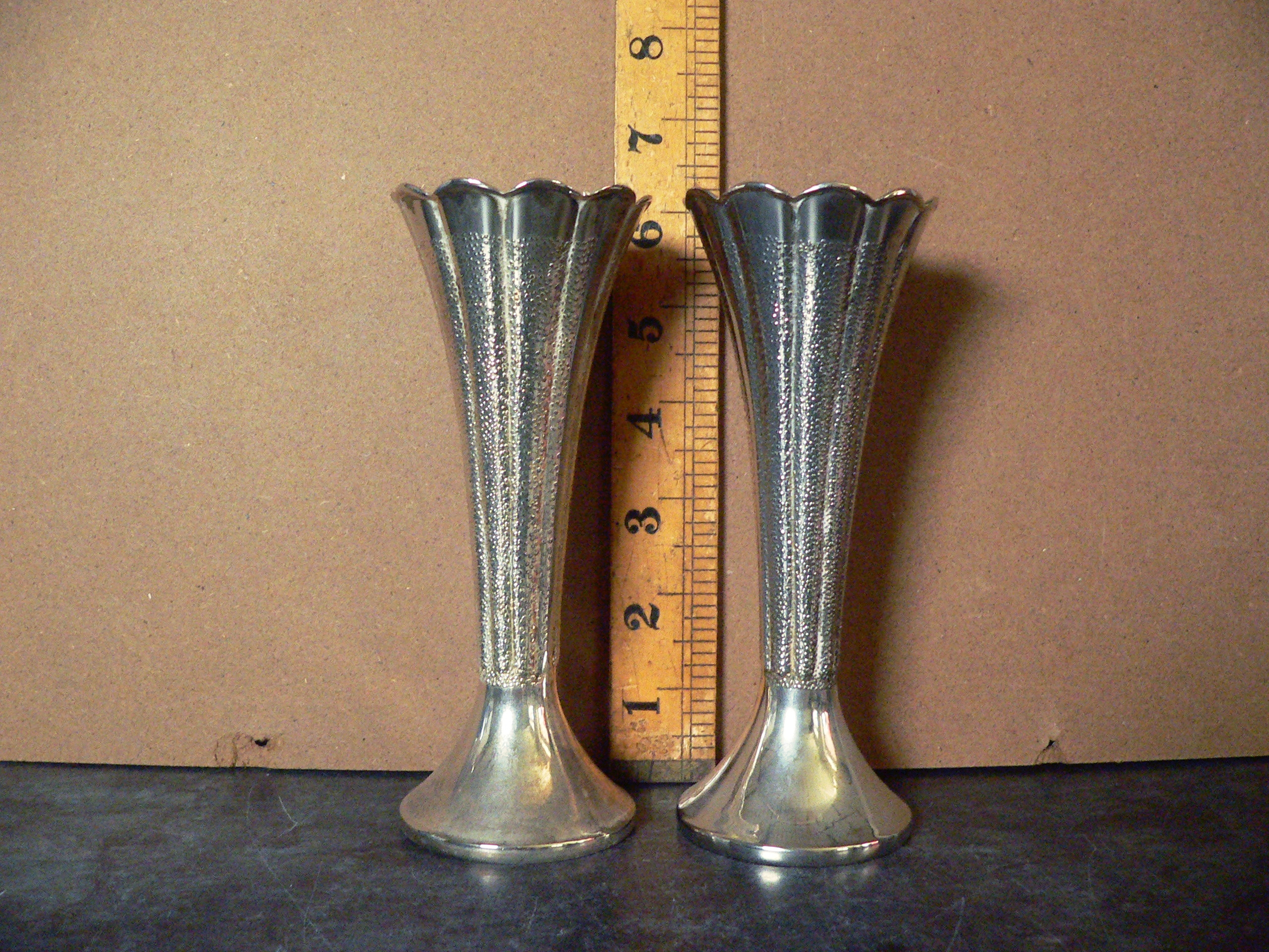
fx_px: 1320
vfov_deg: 39.7
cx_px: 634
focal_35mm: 36
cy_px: 476
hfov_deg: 51.4
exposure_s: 1/15
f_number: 2.8
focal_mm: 6
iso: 400
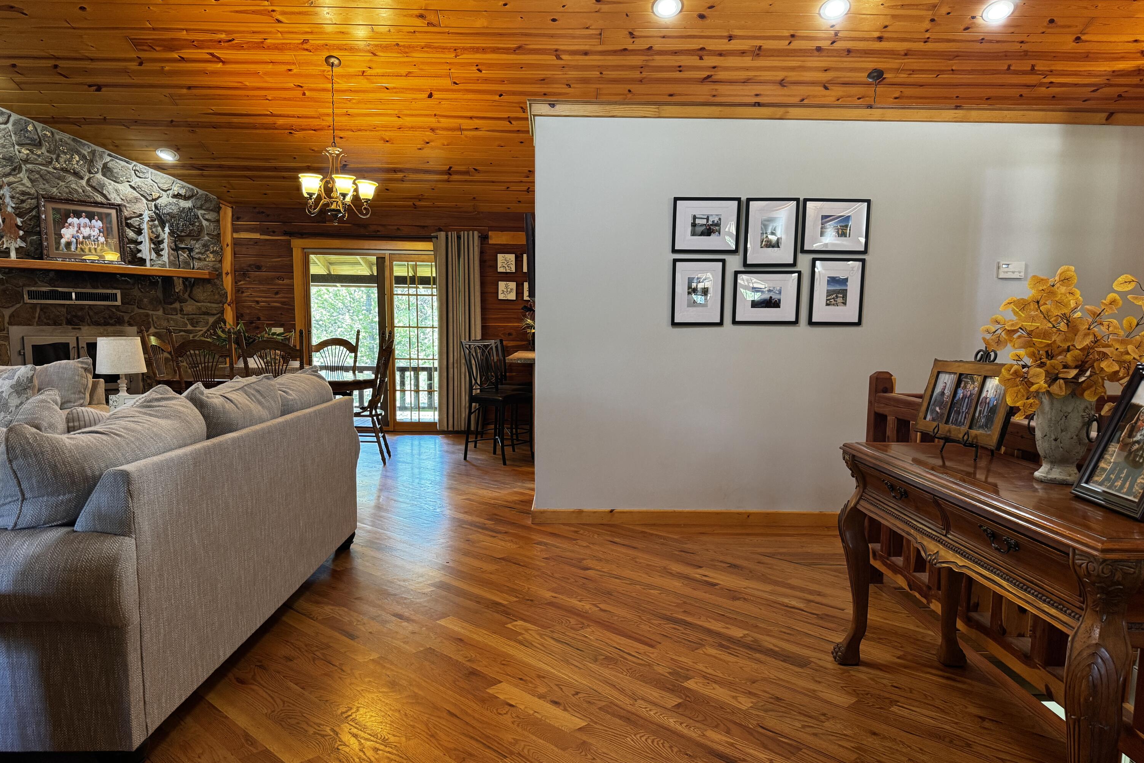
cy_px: 423
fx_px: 794
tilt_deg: -7.6
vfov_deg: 51.2
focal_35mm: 25
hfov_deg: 71.5
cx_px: 572
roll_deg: -0.7
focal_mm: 6.76
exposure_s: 1/60
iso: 250
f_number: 1.78
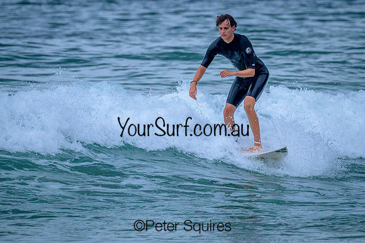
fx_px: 7783
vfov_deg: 1.8
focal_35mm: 767
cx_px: 187
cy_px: 102
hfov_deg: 2.7
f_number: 8
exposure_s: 1/2000
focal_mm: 560
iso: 640
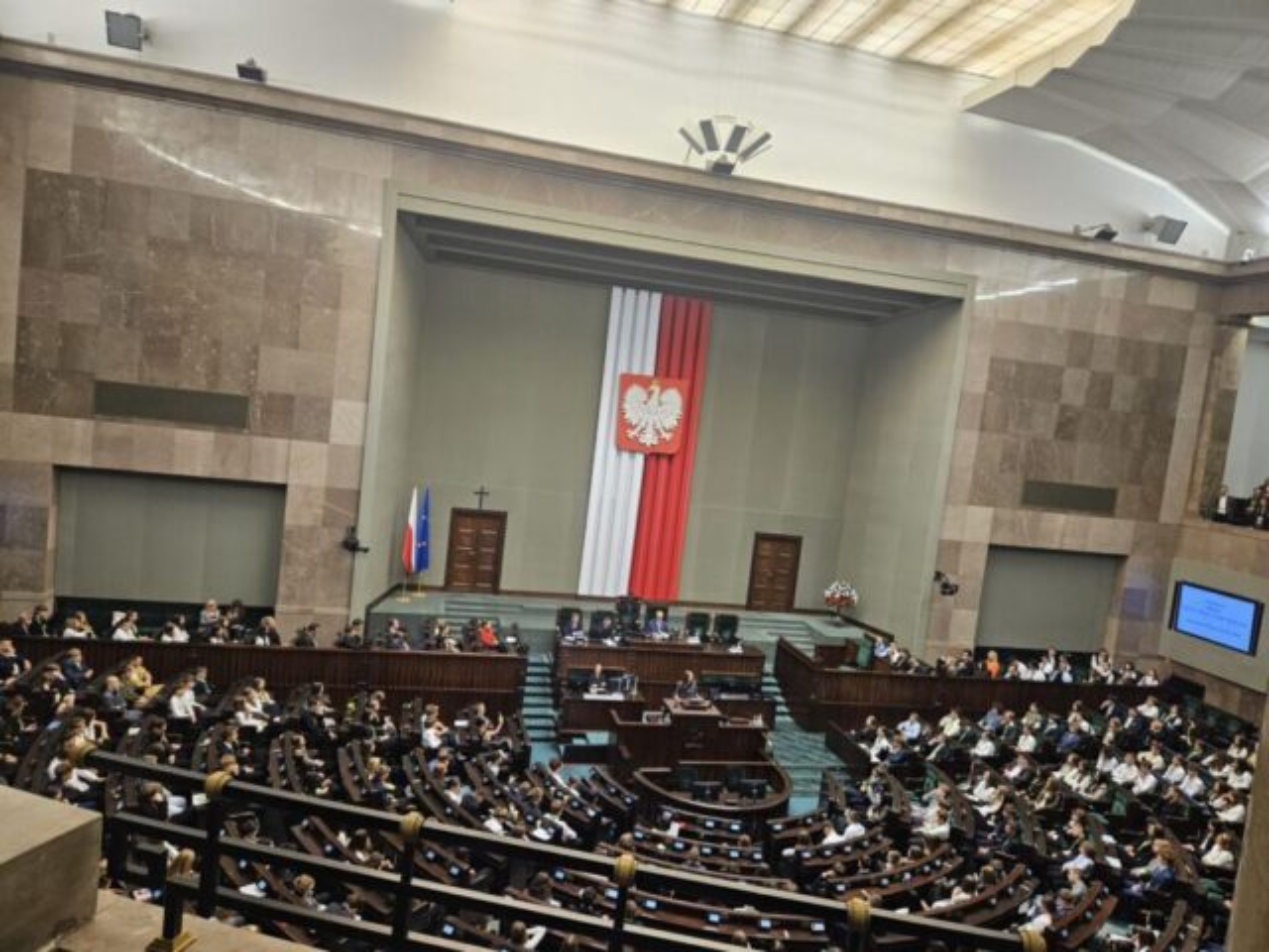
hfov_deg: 73.9
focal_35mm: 23
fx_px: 843
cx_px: 634
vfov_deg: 58.9
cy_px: 476
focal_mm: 5.4
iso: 200
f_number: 1.8
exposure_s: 1/100
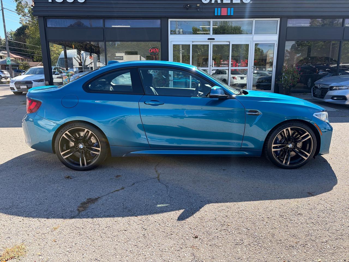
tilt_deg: -12.2
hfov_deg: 67.3
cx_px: 174
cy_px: 131
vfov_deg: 53.1
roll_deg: +0.7
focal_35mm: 26
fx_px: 262
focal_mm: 5.96
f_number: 1.6
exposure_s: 1/987
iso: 50
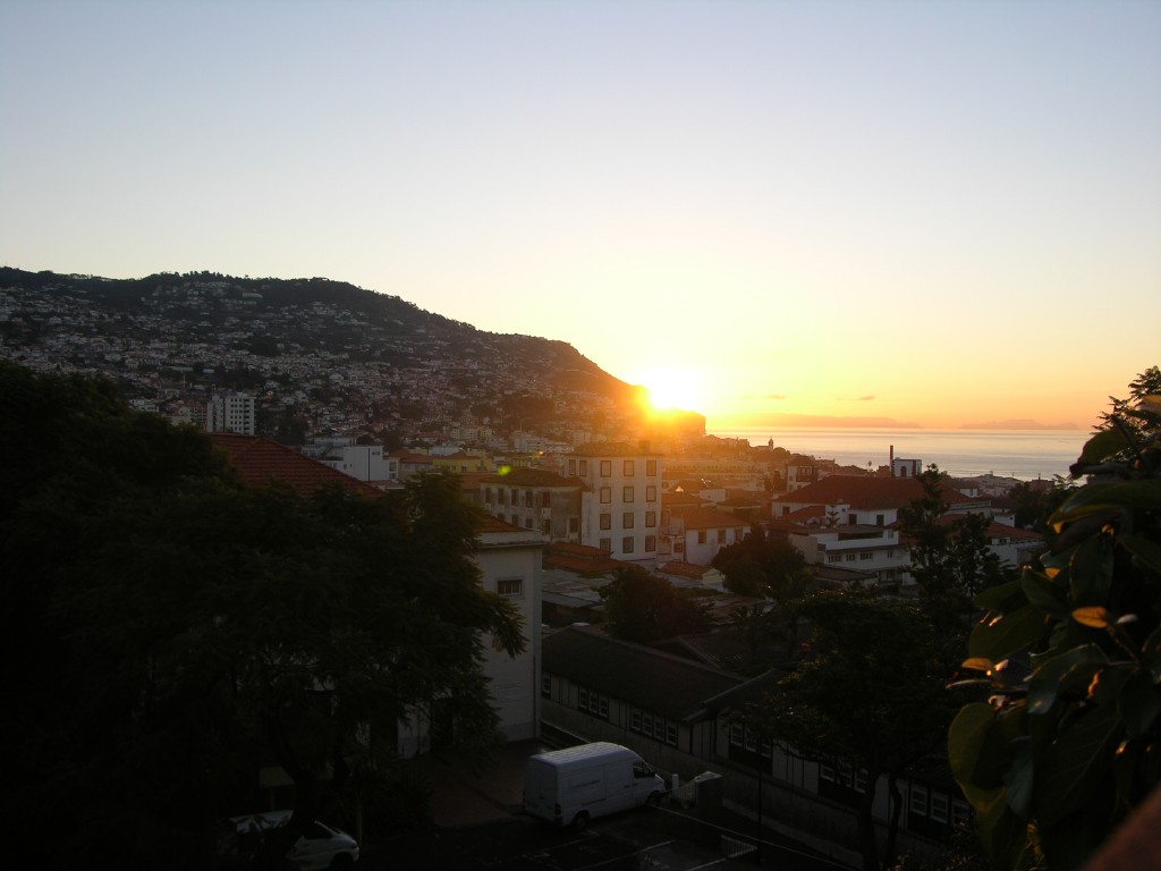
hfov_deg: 52.6
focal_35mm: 35
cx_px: 580
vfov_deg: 40.7
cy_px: 436
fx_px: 1174
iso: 50
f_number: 4.5
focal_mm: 8.9
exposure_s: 1/102
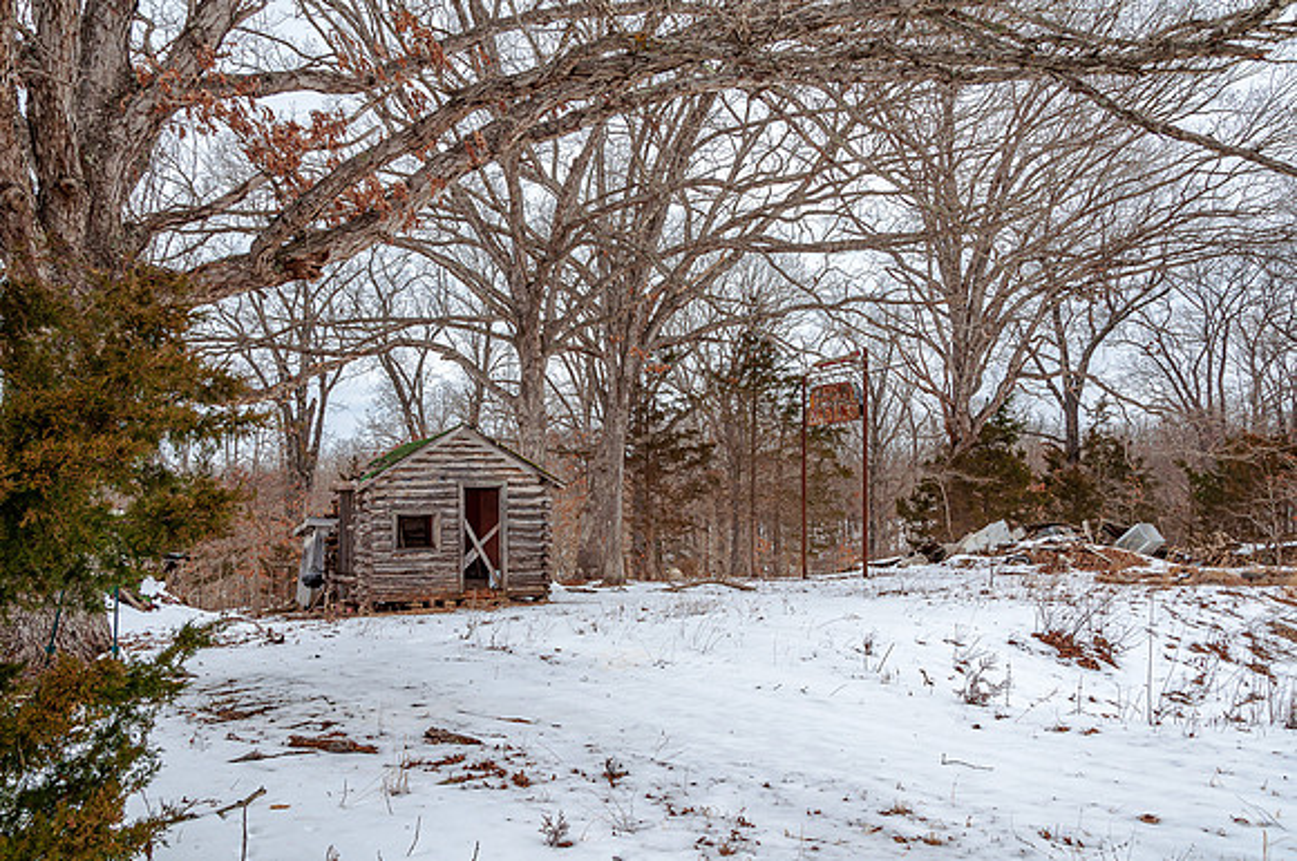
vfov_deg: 47.2
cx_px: 648
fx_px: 984
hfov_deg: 66.8
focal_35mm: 27
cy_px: 430
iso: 200
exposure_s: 1/100
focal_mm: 18
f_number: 10
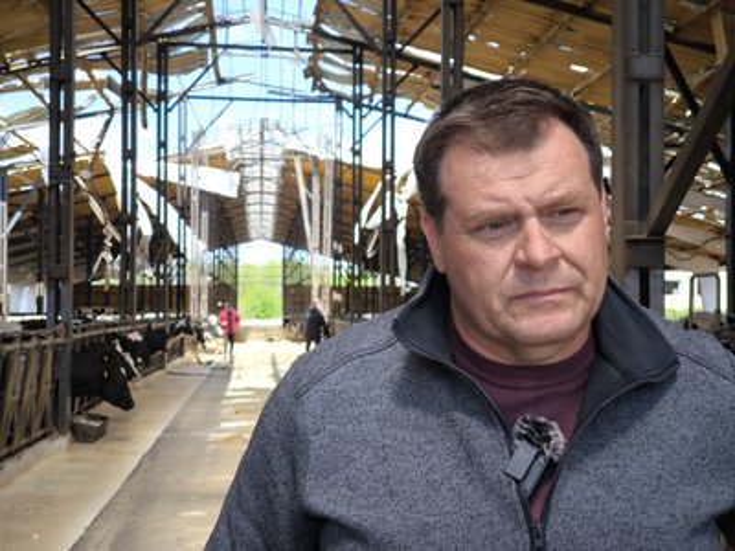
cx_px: 368
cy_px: 276
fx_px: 1062
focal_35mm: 50
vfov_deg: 29.1
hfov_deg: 38.2
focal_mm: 7.1
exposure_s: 1/248
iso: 50
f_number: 1.9
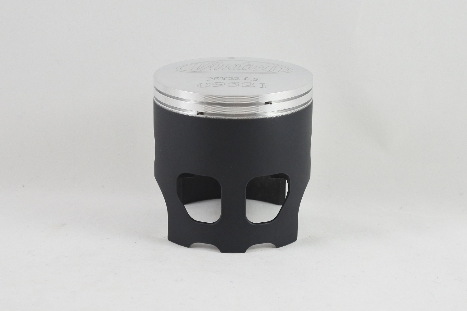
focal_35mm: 52
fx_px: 675
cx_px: 234
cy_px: 156
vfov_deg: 26.0
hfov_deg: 38.2
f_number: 4.5
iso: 500
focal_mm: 19.3
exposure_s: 1/125
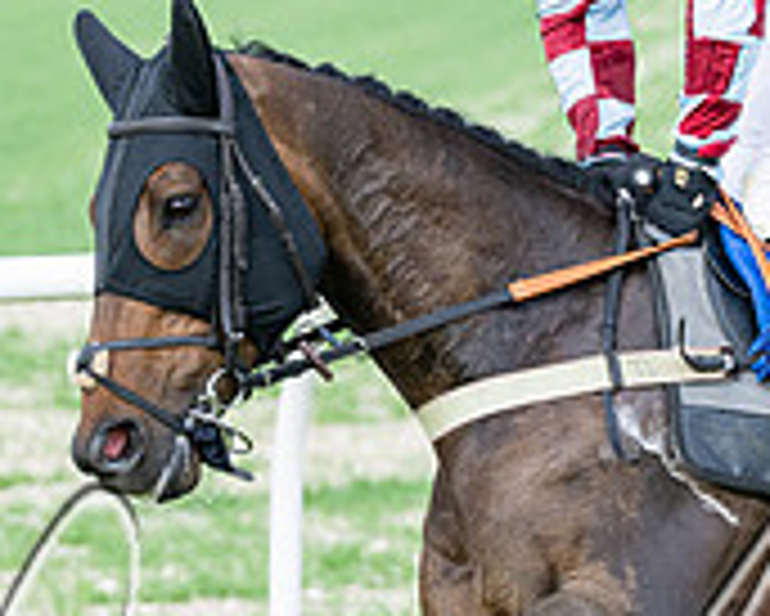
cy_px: 274
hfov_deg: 4.6
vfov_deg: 3.7
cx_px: 383
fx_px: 9554
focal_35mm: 419
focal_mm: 100
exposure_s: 1/1250
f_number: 4
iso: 400
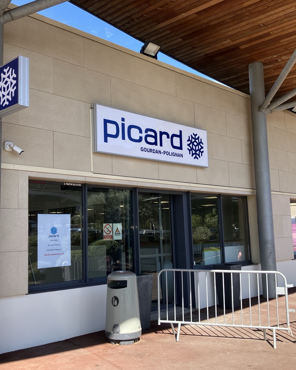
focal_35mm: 37
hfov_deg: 40.1
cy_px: 185
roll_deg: +0.8
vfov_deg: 49.1
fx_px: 405
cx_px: 126
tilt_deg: +7.0
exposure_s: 1/578
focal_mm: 3.99
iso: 32
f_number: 1.8
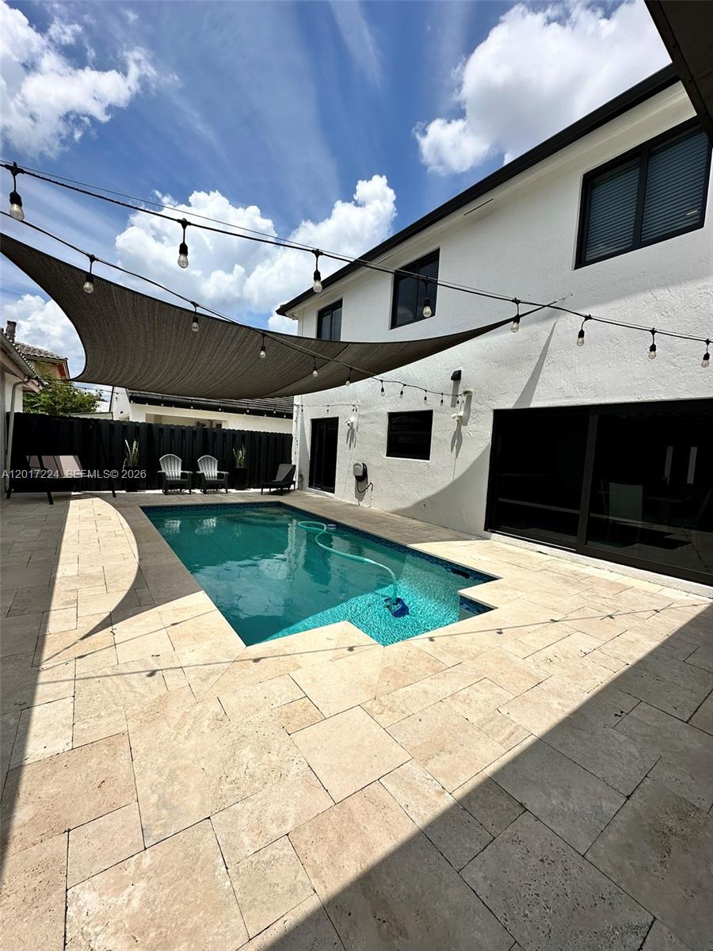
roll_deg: -5.2
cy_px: 476
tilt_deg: -3.4
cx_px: 356
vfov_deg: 102.1
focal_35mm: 14
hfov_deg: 85.7
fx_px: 384
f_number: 2.2
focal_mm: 2.22
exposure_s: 1/3509
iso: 50
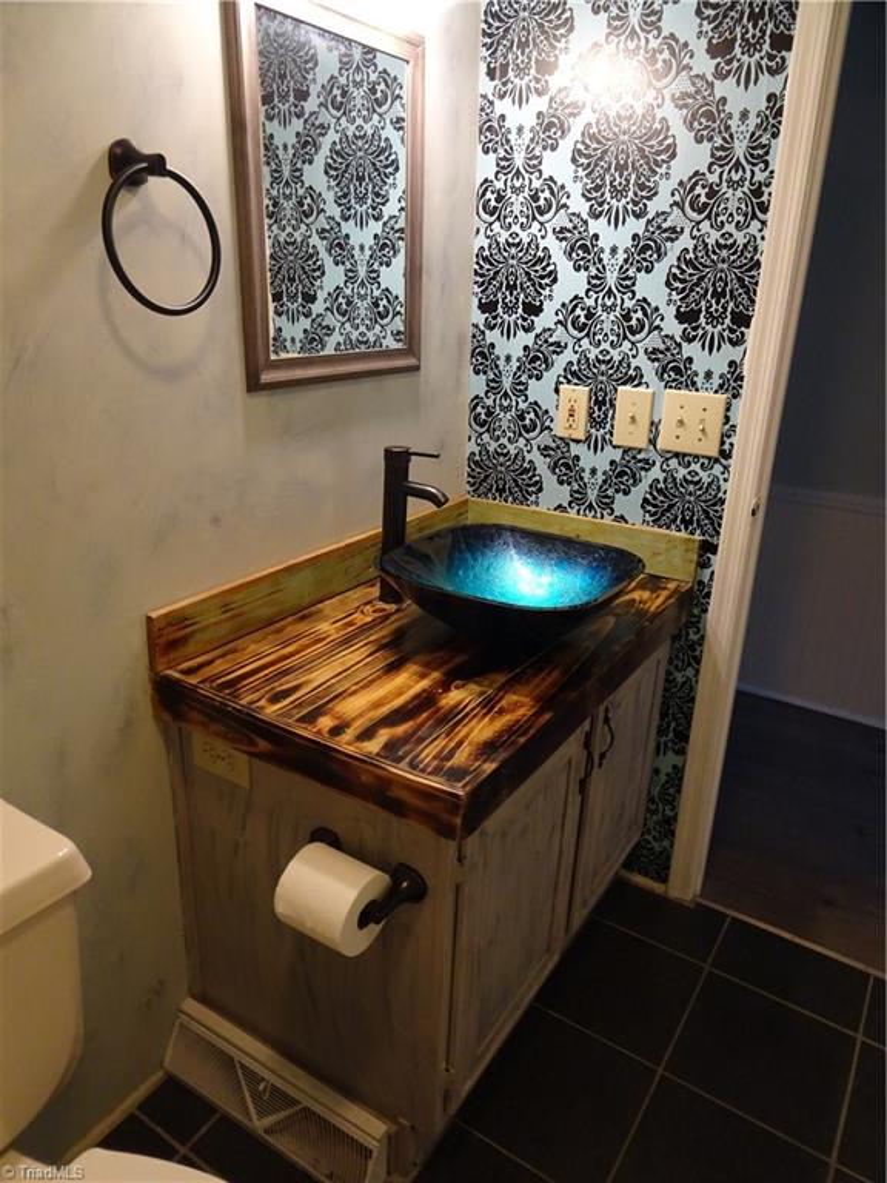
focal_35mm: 24
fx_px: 820
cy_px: 592
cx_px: 444
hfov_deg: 56.8
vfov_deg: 71.6
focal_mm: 4.1
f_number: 3.5
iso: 320
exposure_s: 1/30
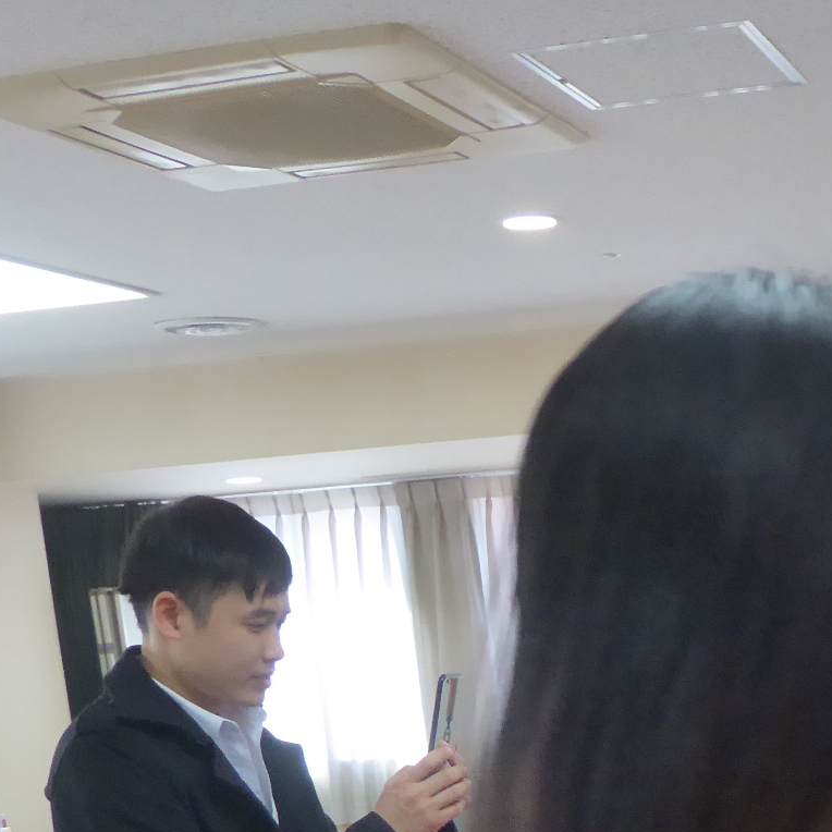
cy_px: 1011
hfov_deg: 21.9
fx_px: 2012
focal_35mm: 74
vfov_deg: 21.6
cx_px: 952
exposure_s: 1/125
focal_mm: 4.3
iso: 500
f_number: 3.3
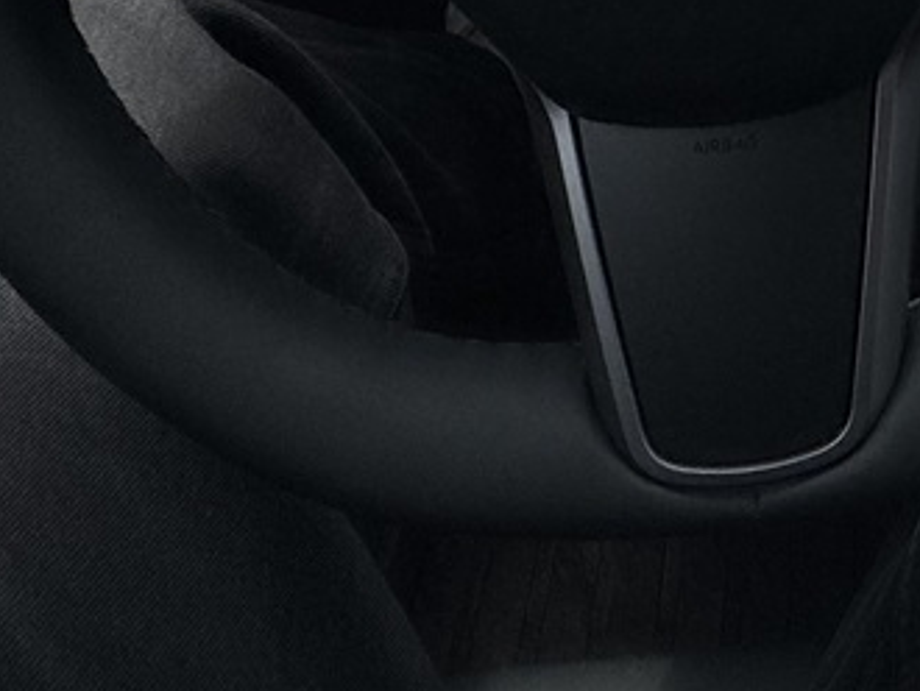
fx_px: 1622
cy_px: -493
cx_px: 987
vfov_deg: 19.2
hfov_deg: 29.0
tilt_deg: -21.5
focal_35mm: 61
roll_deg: -1.3
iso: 50
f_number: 2.2
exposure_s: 1/1048
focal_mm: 2.22
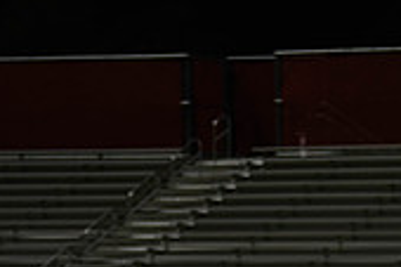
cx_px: 241
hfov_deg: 4.9
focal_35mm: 417
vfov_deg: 3.3
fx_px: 4640
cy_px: 448
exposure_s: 1/200
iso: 800
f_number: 2.8
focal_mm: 122
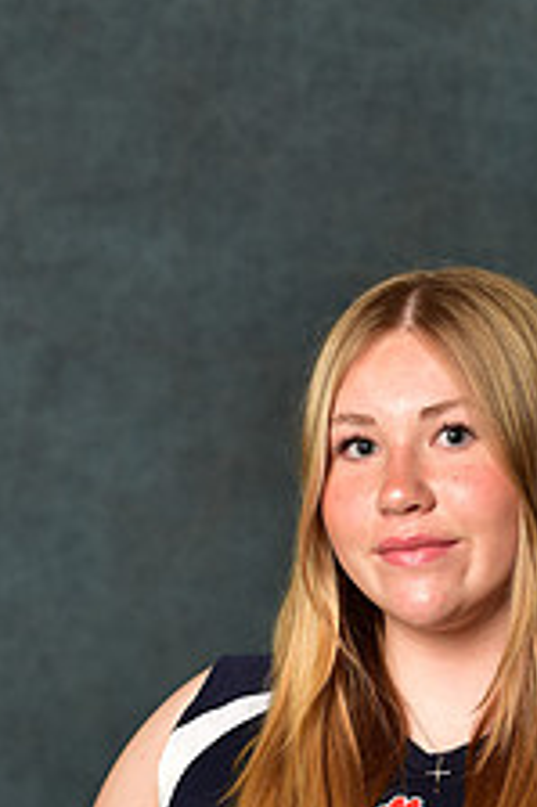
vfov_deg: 6.8
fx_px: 6745
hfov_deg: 4.6
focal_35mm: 301
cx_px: 337
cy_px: 1002
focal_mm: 116
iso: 200
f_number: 4.5
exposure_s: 1/200
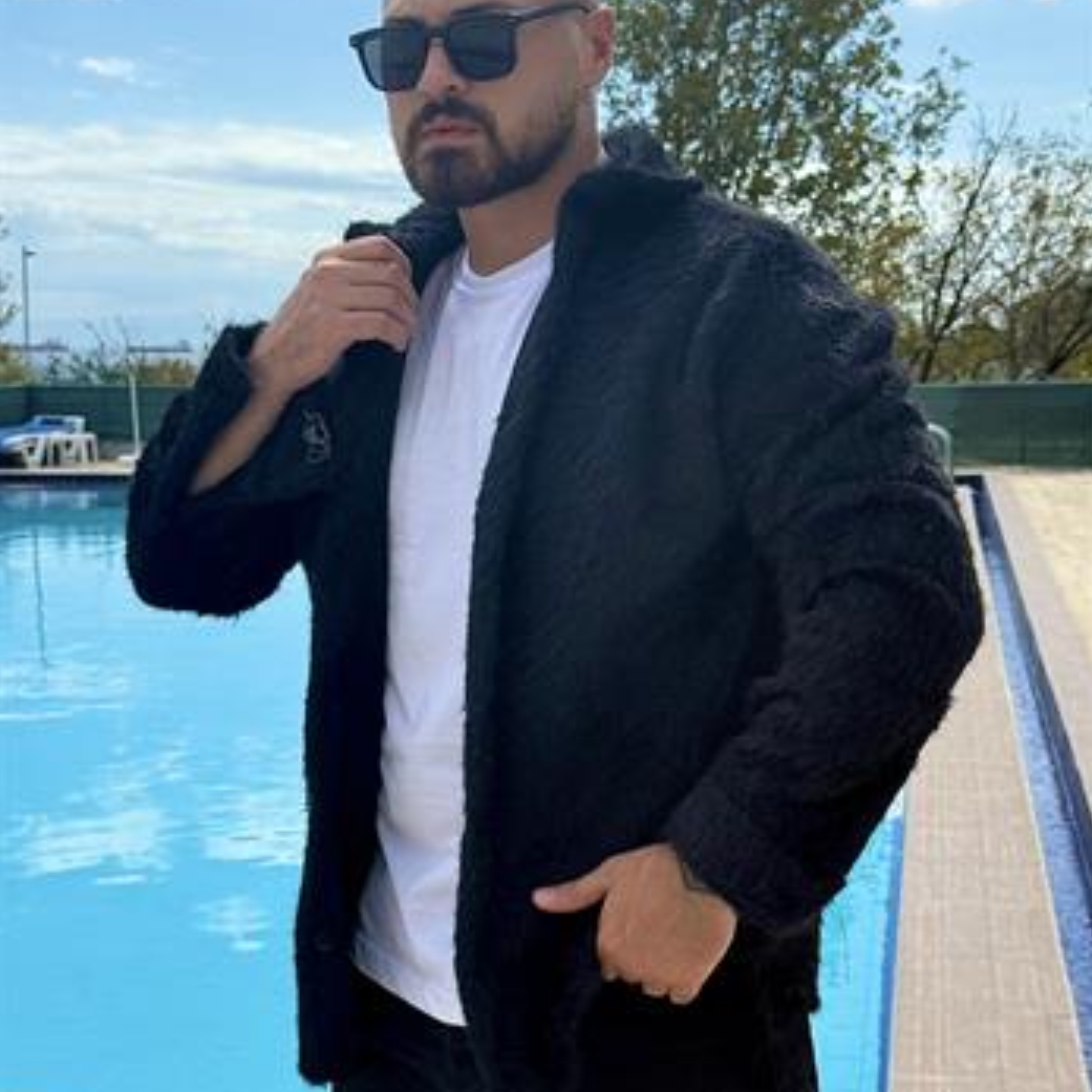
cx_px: 548
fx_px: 2034
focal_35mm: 57
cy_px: 588
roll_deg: +0.2
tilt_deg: -5.8
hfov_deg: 30.0
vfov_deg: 30.0
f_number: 1.78
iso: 80
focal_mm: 6.76
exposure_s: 1/5208
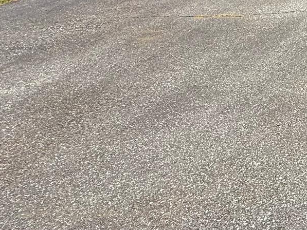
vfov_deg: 27.2
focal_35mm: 48
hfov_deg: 27.5
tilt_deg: -22.1
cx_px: 459
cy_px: -35
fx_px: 426
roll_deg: -0.4
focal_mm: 2.22
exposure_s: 1/1145
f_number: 2.2
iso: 50
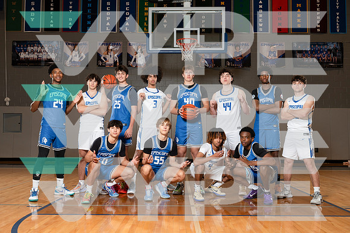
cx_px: 175
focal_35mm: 37
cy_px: 116
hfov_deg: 51.9
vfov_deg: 36.0
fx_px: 360
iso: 400
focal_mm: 37
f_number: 5.6
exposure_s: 1/250
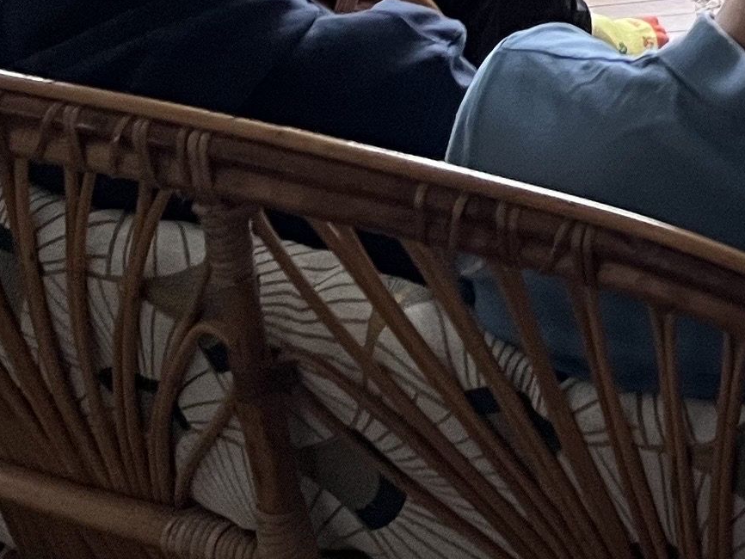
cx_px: 1194
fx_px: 2605
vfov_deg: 10.8
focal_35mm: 121
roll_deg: -2.6
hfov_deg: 14.8
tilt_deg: -7.4
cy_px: -673
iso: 125
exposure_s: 1/82
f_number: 1.6
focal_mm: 5.1
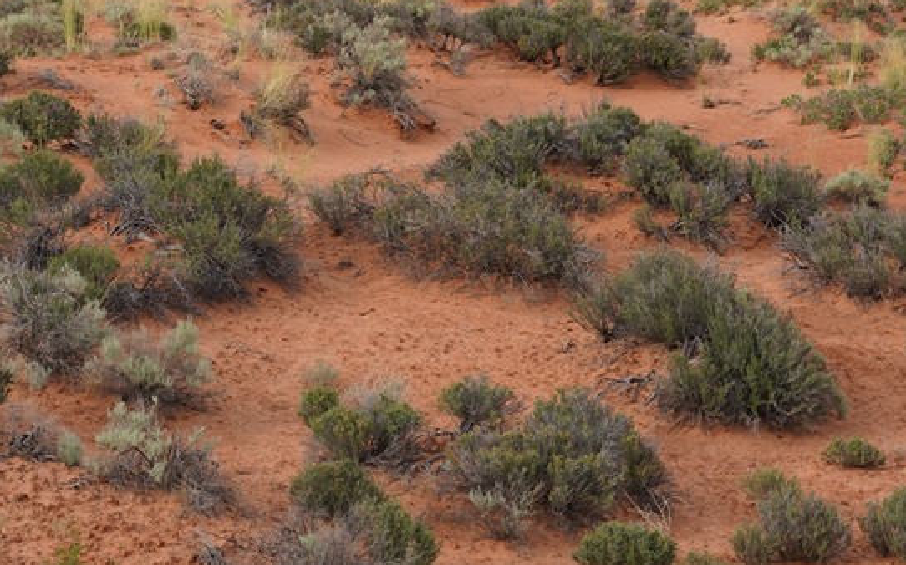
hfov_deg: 16.3
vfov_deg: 9.8
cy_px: -348
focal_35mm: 128
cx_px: 279
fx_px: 3159
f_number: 10
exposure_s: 1/100
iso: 100
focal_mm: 34
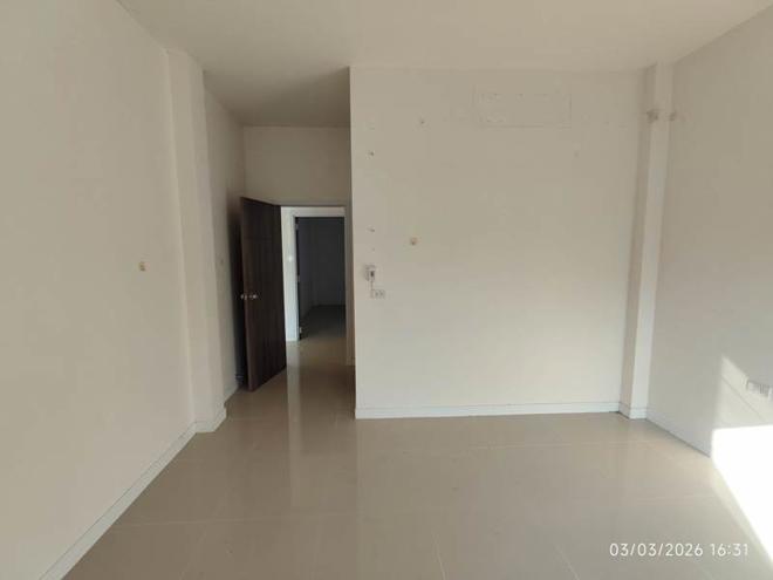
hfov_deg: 94.5
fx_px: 357
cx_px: 386
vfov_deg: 78.1
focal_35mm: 16
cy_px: 290
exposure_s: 1/264
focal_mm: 1.67
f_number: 2.2
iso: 50
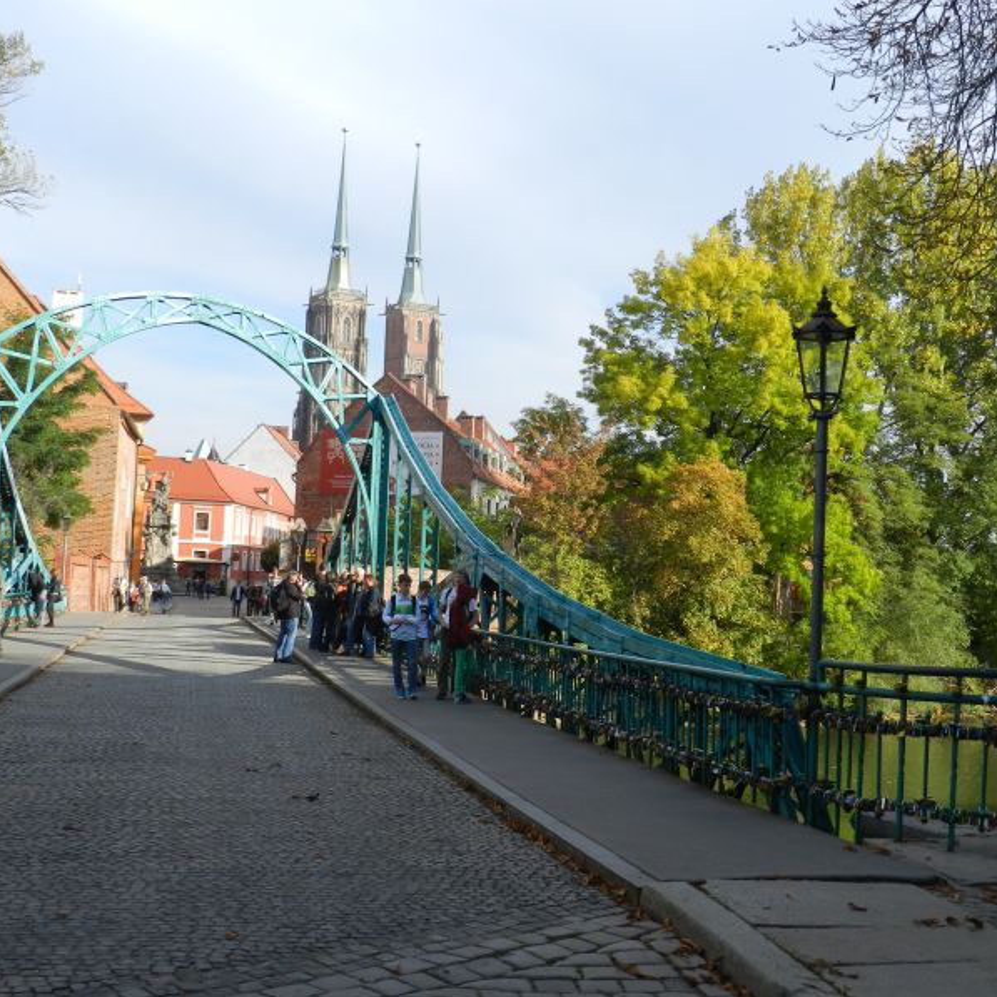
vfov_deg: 37.6
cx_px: 546
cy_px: 498
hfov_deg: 37.5
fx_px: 1466
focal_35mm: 45
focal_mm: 6.7
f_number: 4
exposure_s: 1/800
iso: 160
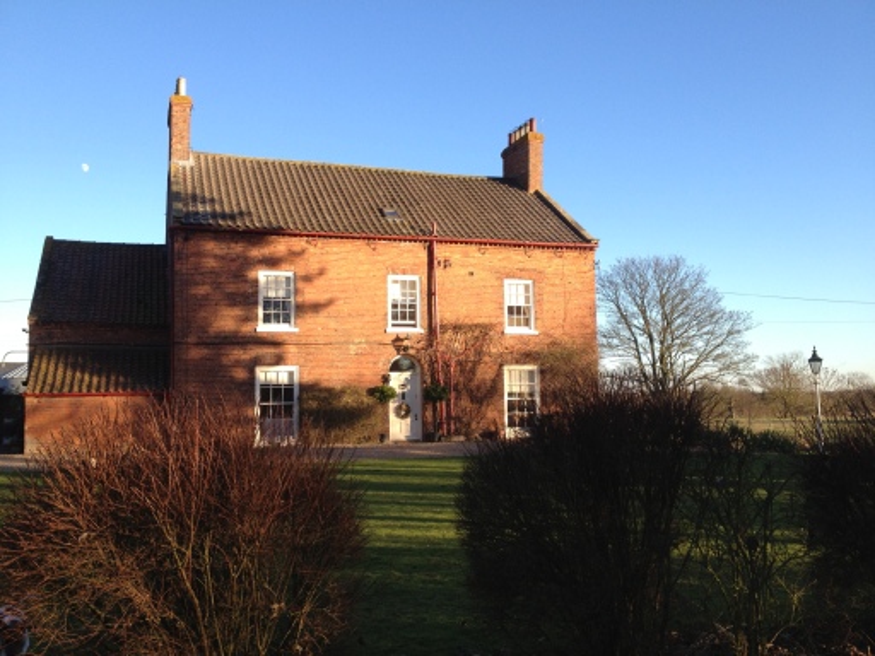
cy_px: 328
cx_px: 438
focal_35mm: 35
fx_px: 885
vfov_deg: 40.7
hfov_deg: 52.6
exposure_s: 1/424
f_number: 2.4
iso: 50
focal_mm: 4.28
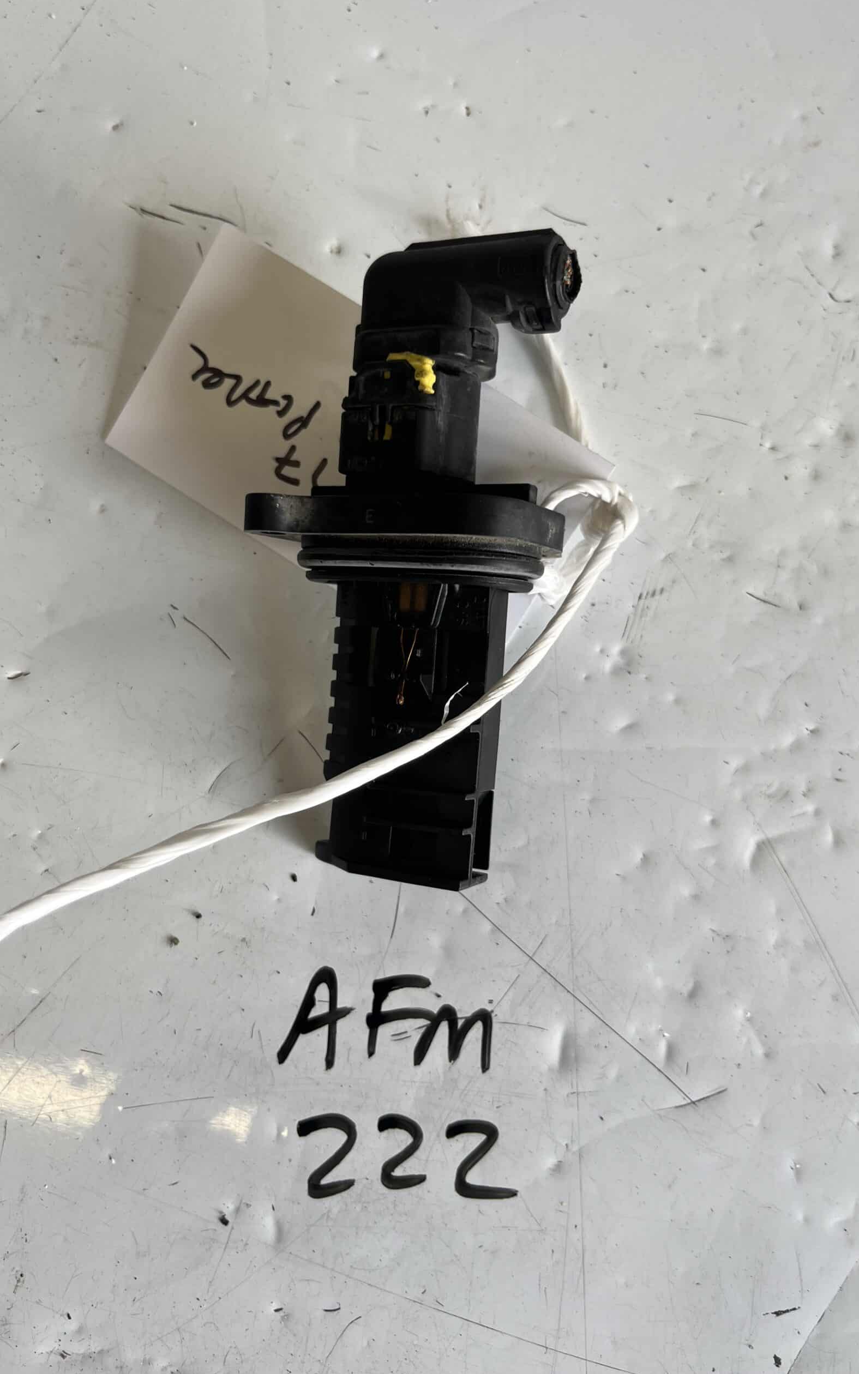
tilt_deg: -76.8
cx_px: 462
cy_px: 682
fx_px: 1049
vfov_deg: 66.5
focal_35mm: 28
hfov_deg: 44.5
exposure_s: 1/142
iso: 32
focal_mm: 5.1
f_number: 1.6
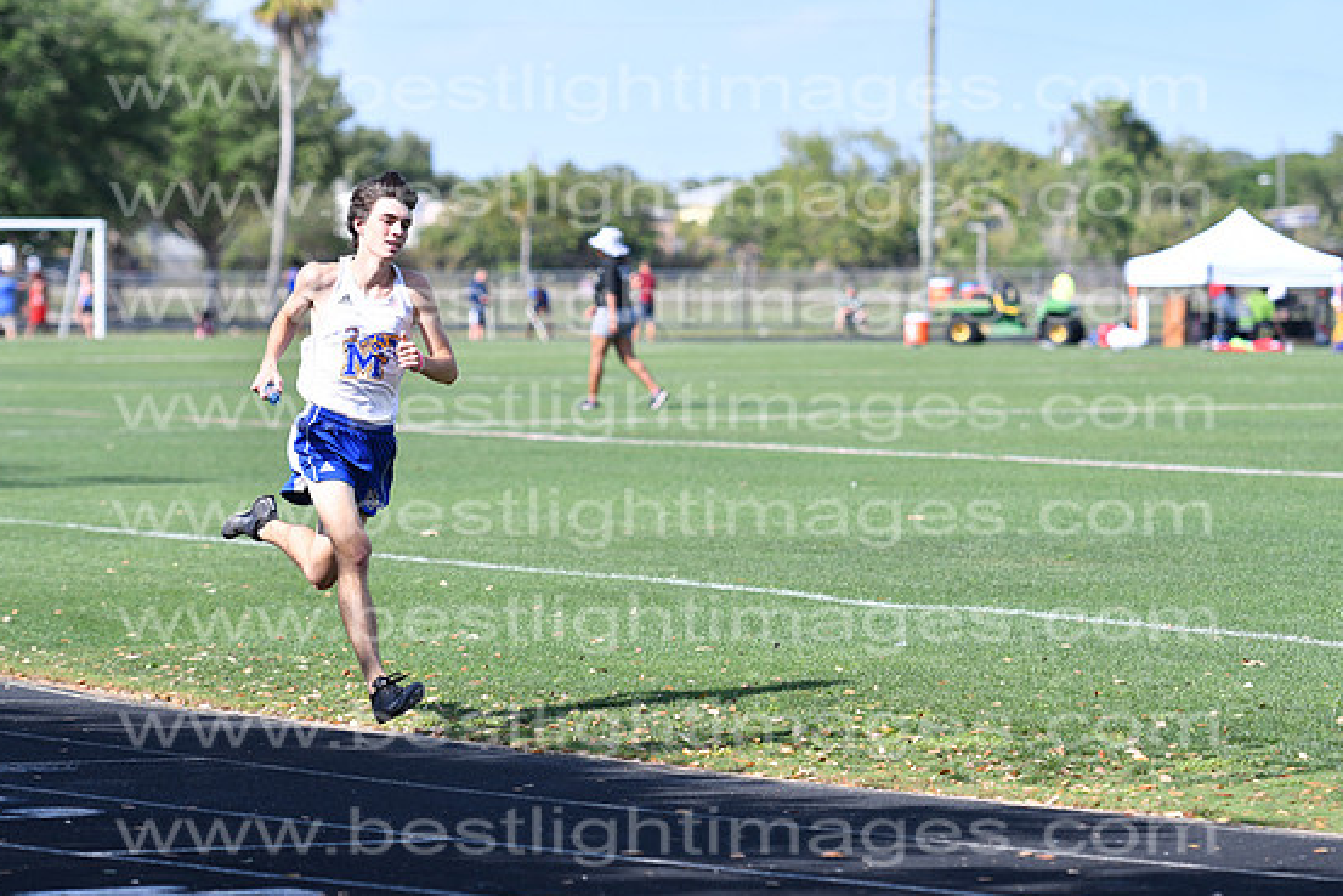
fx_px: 7164
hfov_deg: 10.7
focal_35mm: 192
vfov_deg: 7.2
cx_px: 668
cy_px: 465
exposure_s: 1/2000
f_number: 4
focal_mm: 122
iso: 200
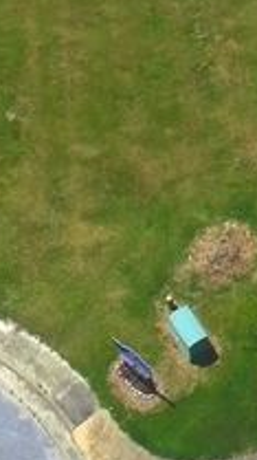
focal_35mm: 107
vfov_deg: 18.7
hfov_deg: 11.0
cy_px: -125
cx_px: 351
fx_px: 1301
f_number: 2.8
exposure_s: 1/2660
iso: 100
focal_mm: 3.61
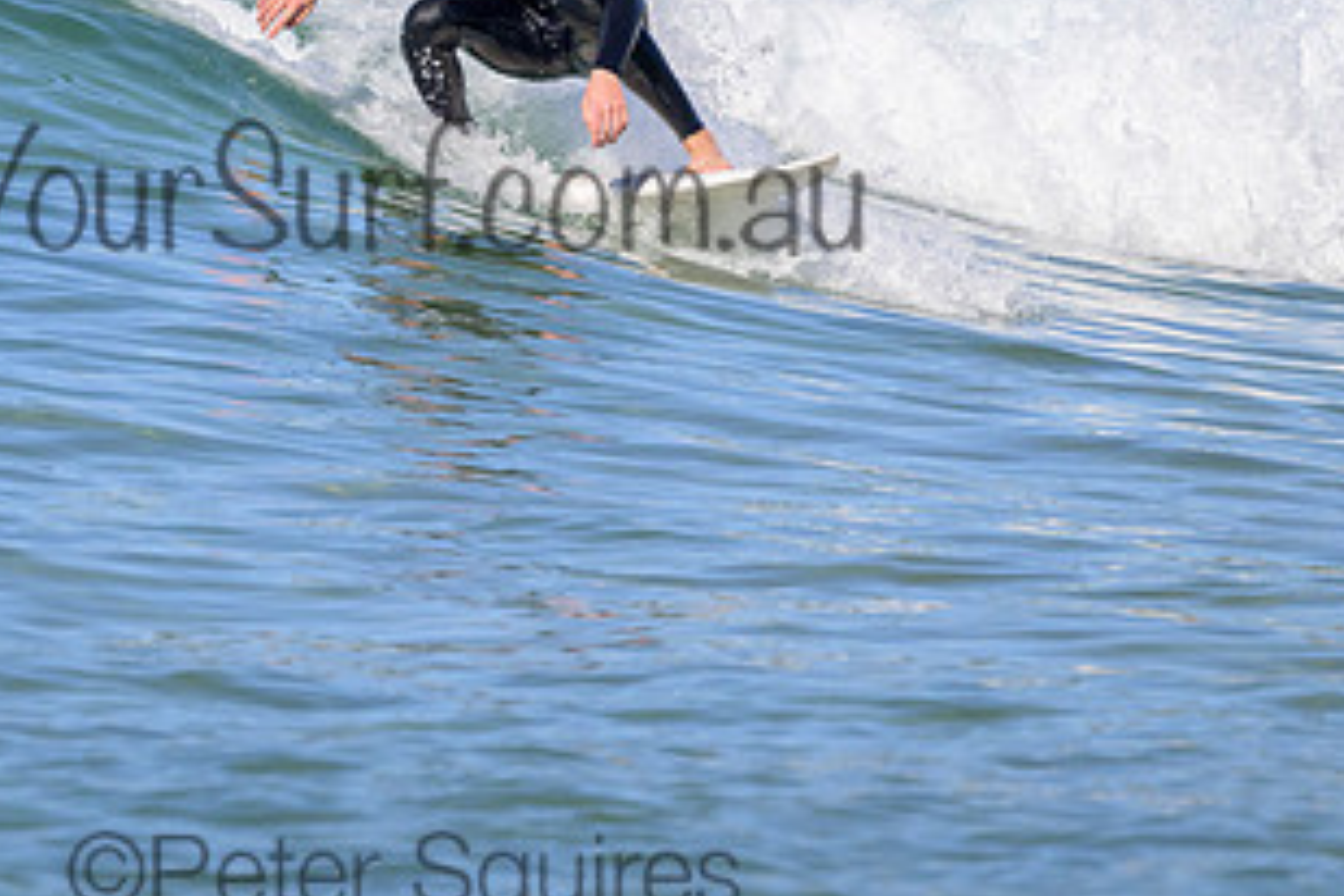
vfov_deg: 1.4
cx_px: 405
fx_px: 37106
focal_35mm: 994
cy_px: 150
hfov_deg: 2.1
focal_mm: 530
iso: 900
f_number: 10
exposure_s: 1/2000
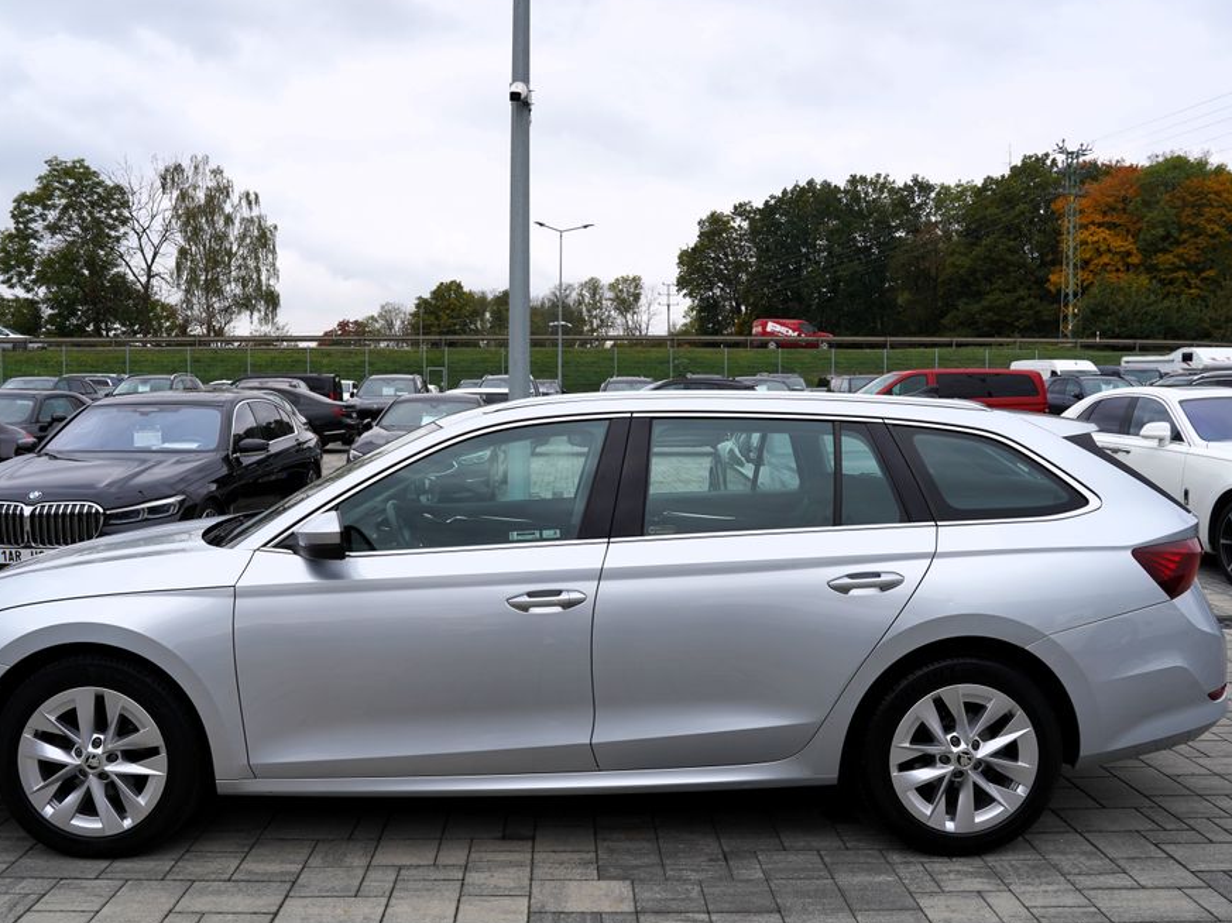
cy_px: 459
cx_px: 577
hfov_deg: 65.3
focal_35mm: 27
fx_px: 961
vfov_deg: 51.3
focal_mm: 24
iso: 100
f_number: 8
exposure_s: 1/250
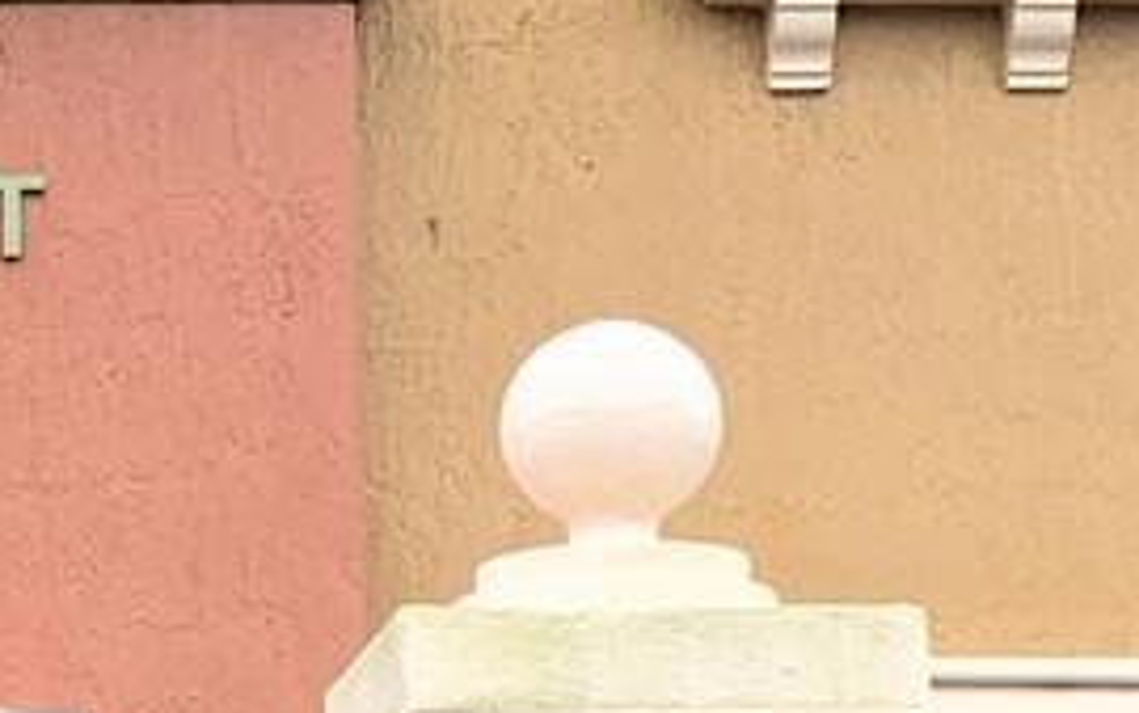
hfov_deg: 12.1
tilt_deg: +9.1
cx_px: -681
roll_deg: -0.2
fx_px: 5062
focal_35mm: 163
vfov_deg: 8.0
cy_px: 795
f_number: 1.8
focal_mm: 4.25
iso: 25
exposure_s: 1/431
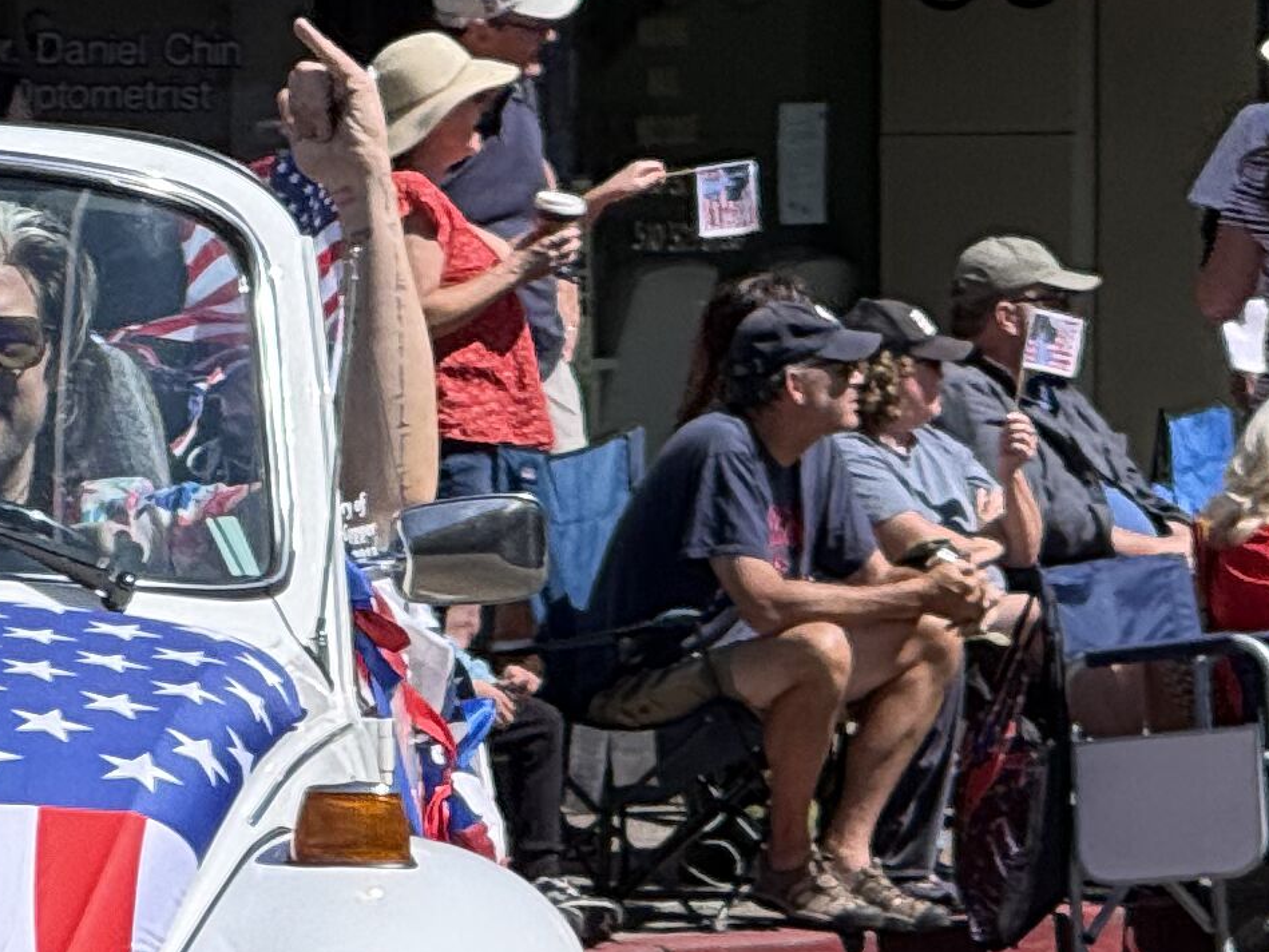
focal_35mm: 510
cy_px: 1044
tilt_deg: -3.1
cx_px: -425
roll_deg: +0.3
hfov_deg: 3.9
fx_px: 18699
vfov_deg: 2.9
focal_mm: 15.66
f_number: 2.8
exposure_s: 1/1342
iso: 64
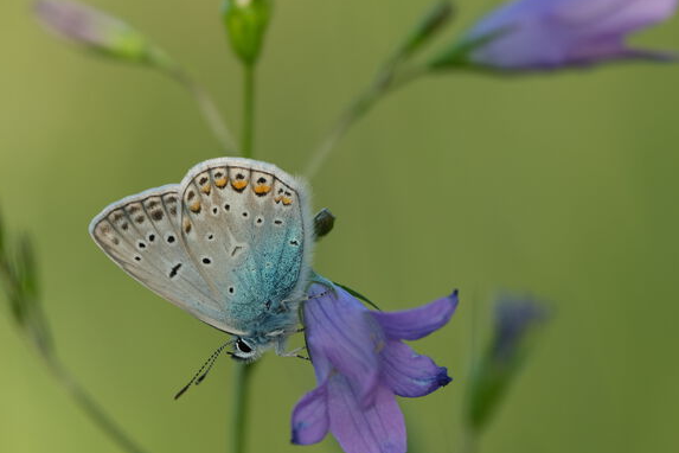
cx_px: 292
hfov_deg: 3.7
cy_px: 273
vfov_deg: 2.5
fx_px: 10373
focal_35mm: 550
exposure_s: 1/220
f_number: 6.4
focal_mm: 300
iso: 250
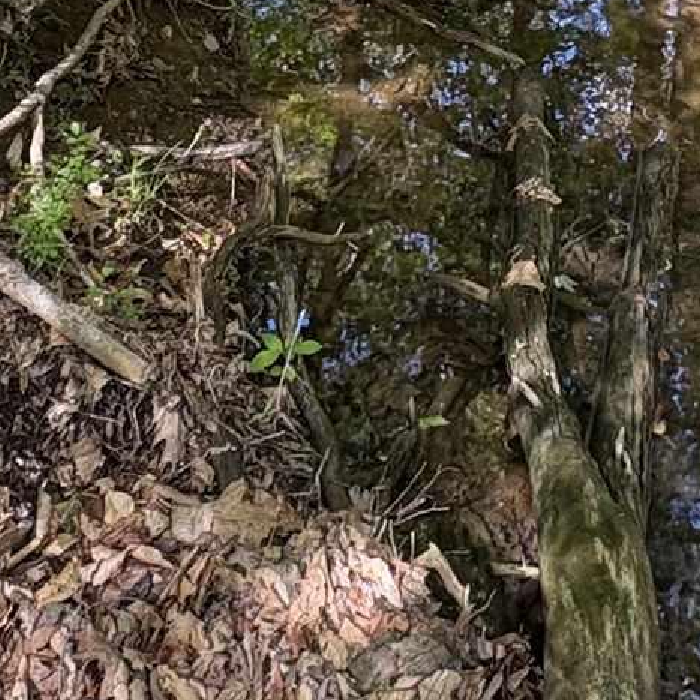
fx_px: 1396
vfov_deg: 22.9
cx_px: 658
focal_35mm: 61
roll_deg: -4.8
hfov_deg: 27.0
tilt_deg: -6.0
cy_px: -352
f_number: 2.2
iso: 64
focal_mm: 2.22
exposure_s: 1/99
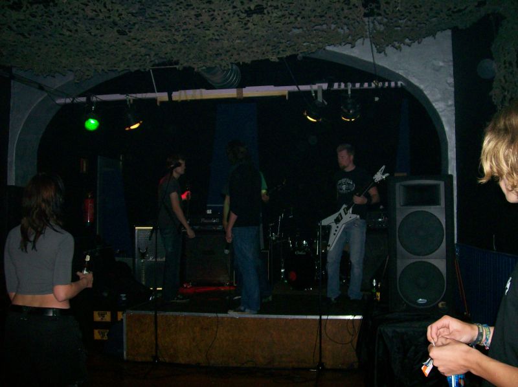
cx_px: 259
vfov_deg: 39.6
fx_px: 538
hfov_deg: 51.4
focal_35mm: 36
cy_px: 194
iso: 140
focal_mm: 6
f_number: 2.7
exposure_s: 1/64
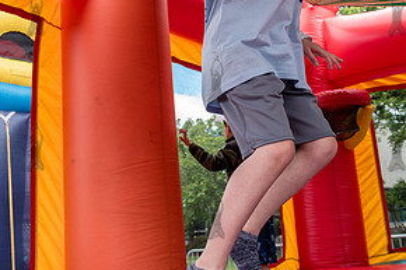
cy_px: 79
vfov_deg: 27.8
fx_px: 541
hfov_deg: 41.1
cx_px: 216
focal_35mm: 48
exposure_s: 1/320
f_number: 5
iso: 400
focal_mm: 24
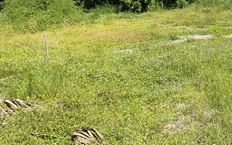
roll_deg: +4.9
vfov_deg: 22.7
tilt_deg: -13.2
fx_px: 360
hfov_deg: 34.0
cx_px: 202
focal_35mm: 57
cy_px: 59
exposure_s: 1/1577
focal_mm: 3
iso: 16
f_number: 1.8
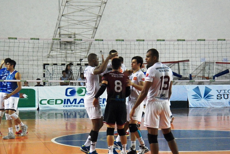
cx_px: 115
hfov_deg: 17.4
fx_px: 754
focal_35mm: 118
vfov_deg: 11.6
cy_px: 81
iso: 1600
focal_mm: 20.2
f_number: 3.6
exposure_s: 1/200
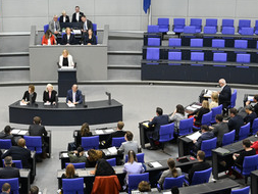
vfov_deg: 15.4
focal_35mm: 96
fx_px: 716
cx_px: 95
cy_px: 102
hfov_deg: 20.4
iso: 6400
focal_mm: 56
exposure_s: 1/250
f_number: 6.3
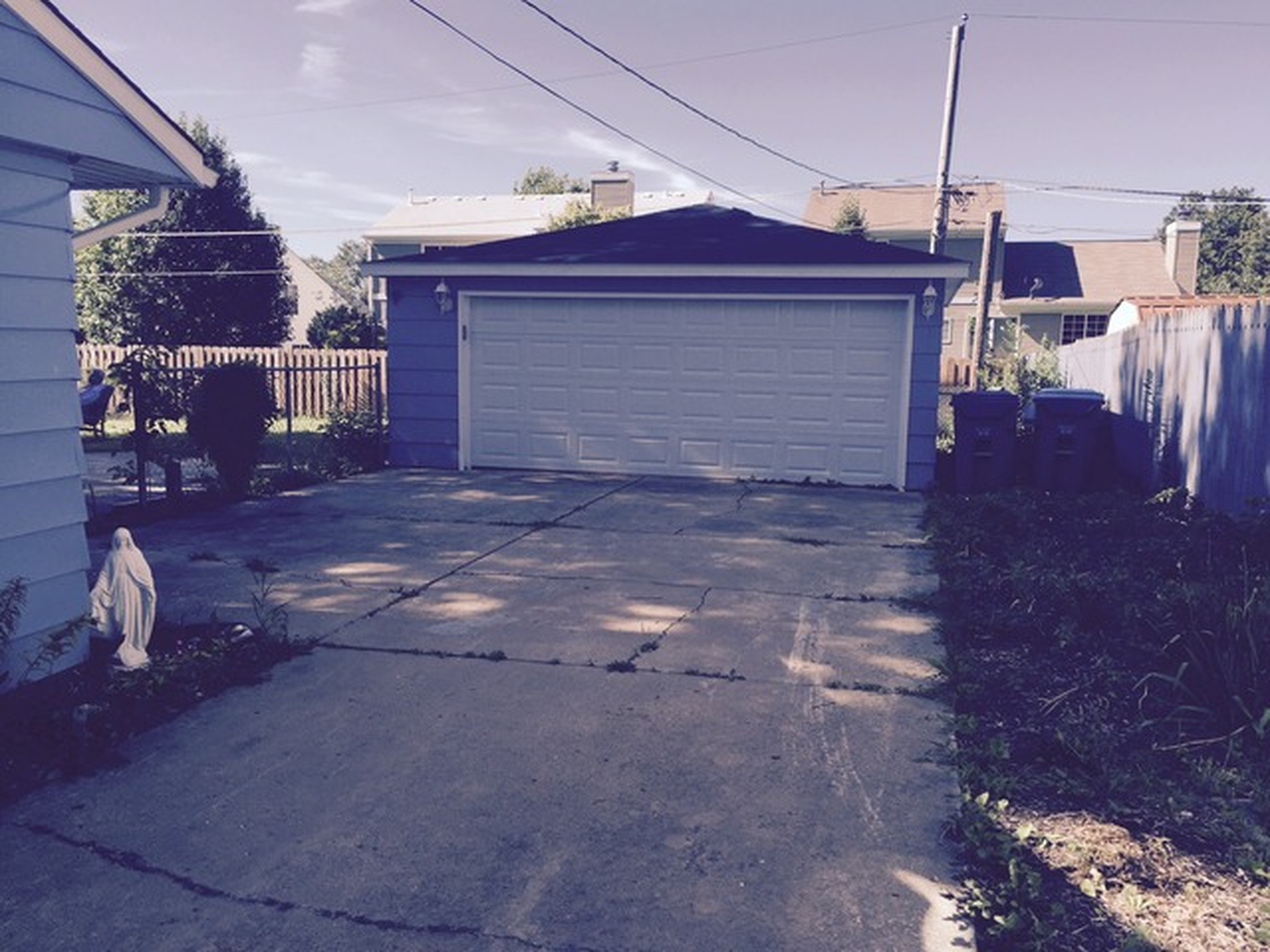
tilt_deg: -6.1
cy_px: 476
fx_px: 1064
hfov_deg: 61.7
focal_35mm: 29
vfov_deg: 48.2
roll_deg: -1.5
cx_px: 635
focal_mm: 4.15
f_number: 2.2
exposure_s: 1/989
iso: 32
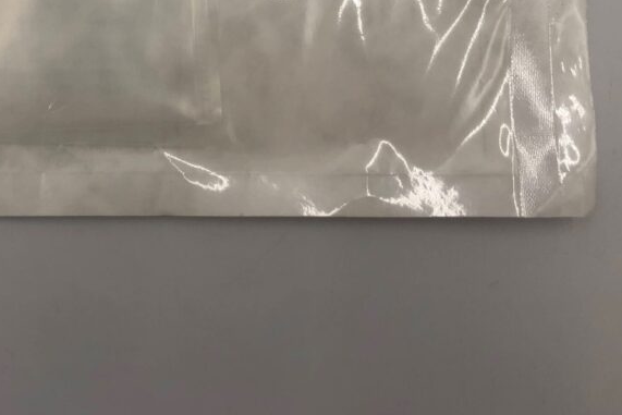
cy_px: 22
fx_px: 881
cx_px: 120
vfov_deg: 25.5
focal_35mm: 51
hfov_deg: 37.4
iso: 32
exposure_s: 1/120
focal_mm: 3.99
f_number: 1.8
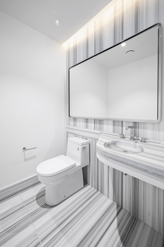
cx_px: 82
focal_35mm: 14
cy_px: 124
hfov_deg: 81.1
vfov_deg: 104.3
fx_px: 96
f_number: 9
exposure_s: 1/2.5
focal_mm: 14
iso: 250
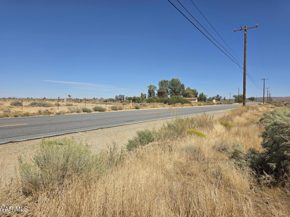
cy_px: 106
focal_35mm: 24
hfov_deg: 71.6
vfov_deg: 56.8
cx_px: 142
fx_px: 201
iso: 64
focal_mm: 6.3
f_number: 1.7
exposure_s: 1/7944
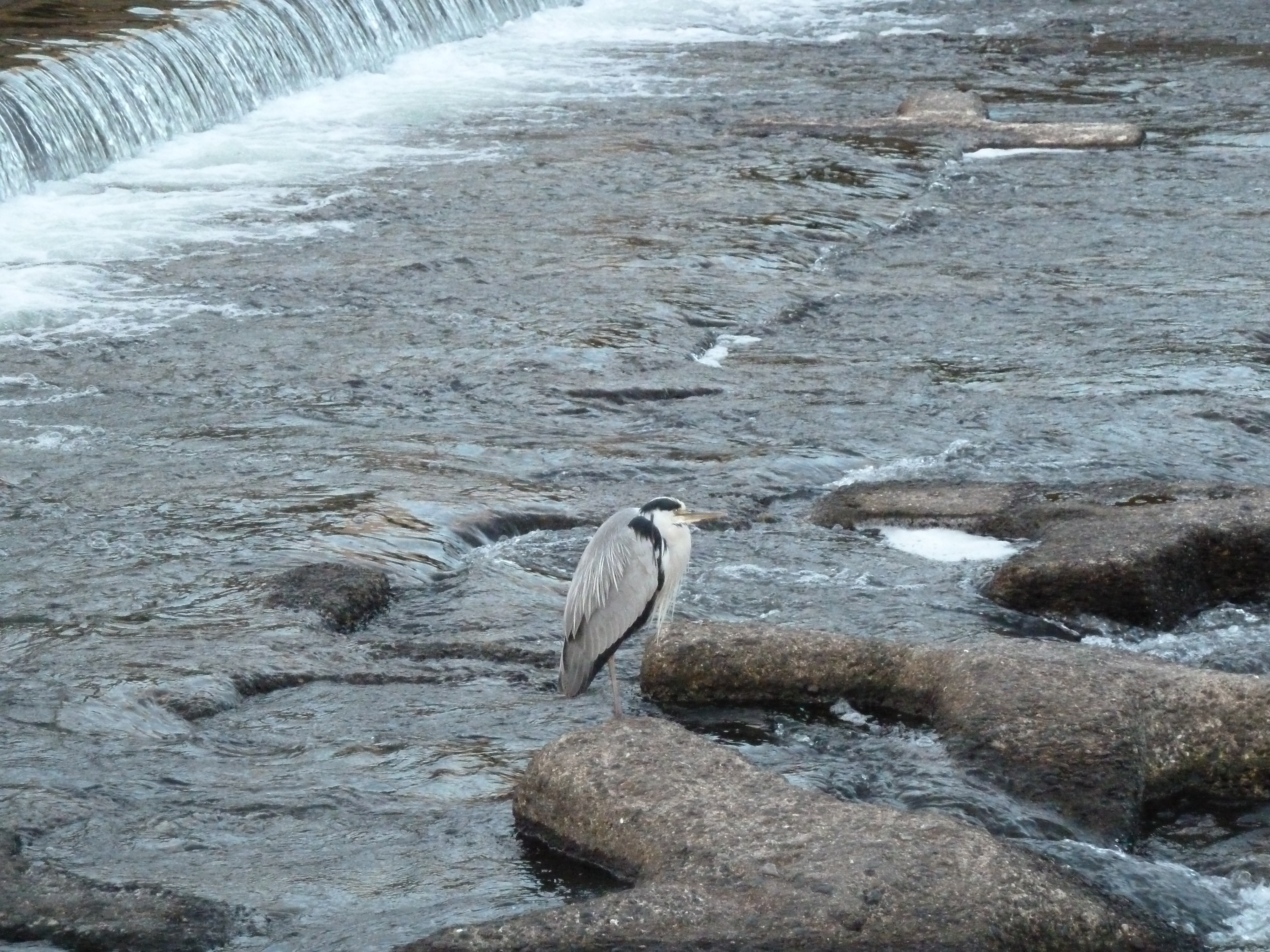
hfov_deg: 13.4
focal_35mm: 147
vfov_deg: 10.1
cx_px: 635
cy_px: 476
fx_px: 5393
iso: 1000
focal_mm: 24.1
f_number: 4.5
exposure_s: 1/160
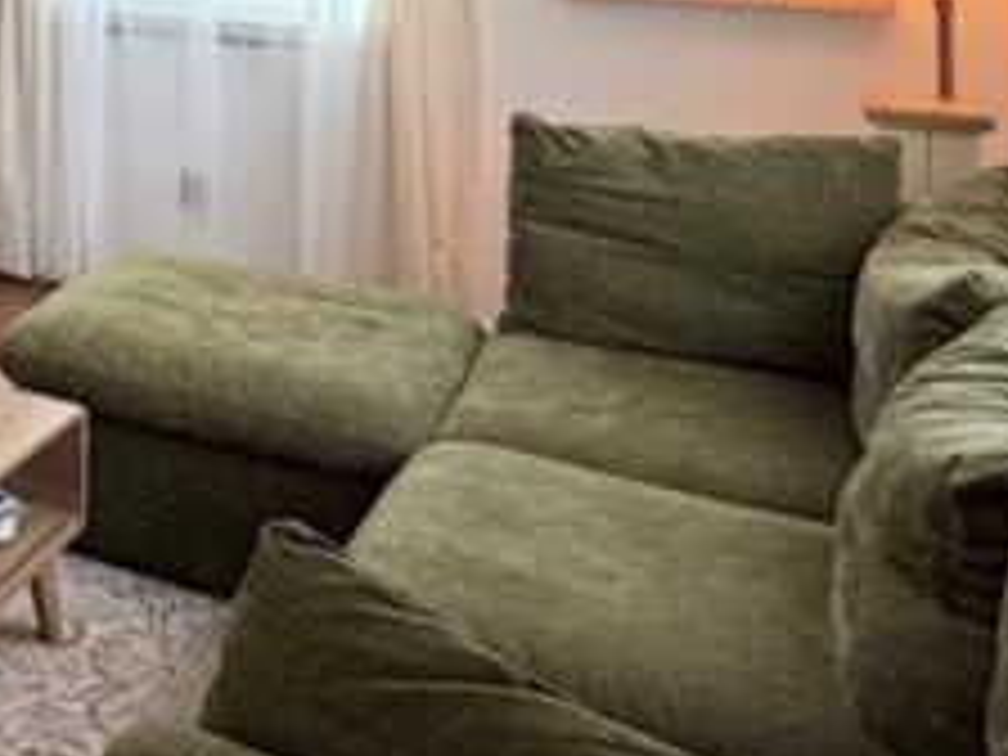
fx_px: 1456
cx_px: -400
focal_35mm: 50
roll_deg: +0.0
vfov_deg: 26.5
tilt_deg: -3.4
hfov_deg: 28.7
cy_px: -104
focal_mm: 2.22
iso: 250
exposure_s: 1/120
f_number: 2.2
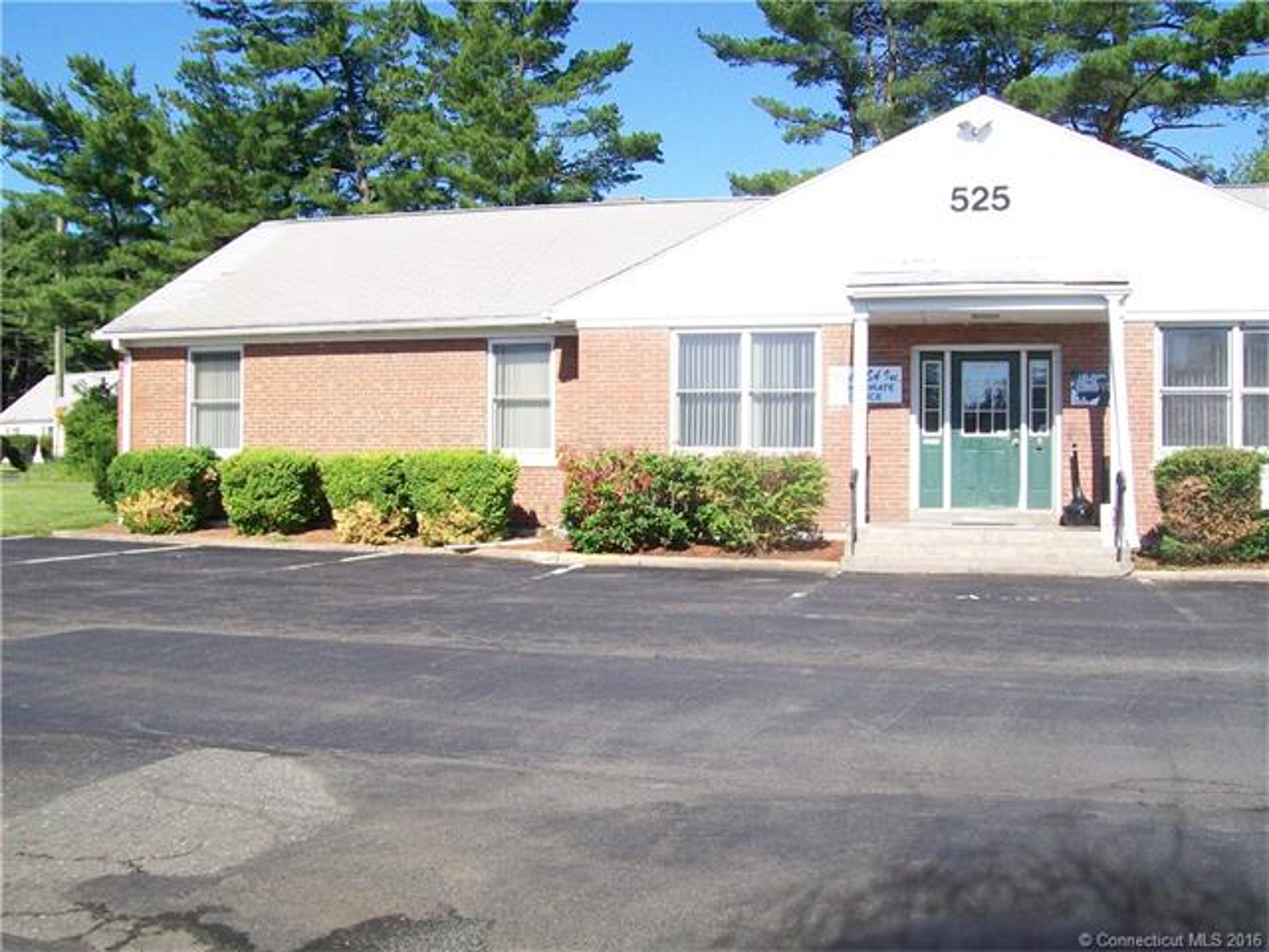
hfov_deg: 51.4
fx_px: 1320
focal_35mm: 36
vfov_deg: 39.7
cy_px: 476
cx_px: 634
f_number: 4.8
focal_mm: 6
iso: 64
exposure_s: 1/800
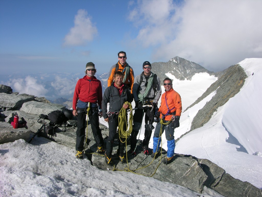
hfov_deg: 52.6
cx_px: 131
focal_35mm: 35
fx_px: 265
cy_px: 98
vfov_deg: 40.7
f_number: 8
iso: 50
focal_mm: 8.9
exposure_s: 1/246
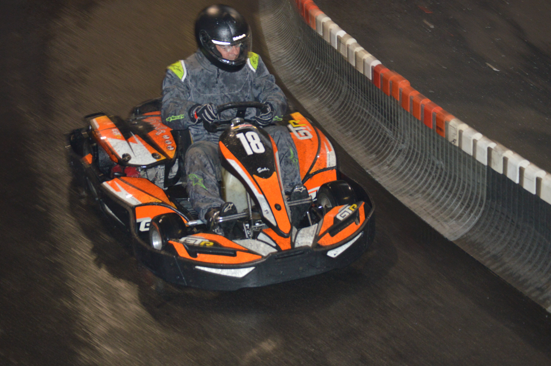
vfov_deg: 14.9
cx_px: 252
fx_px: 1400
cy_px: 167
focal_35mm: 92
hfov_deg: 22.3
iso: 800
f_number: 4
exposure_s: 1/60
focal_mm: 55
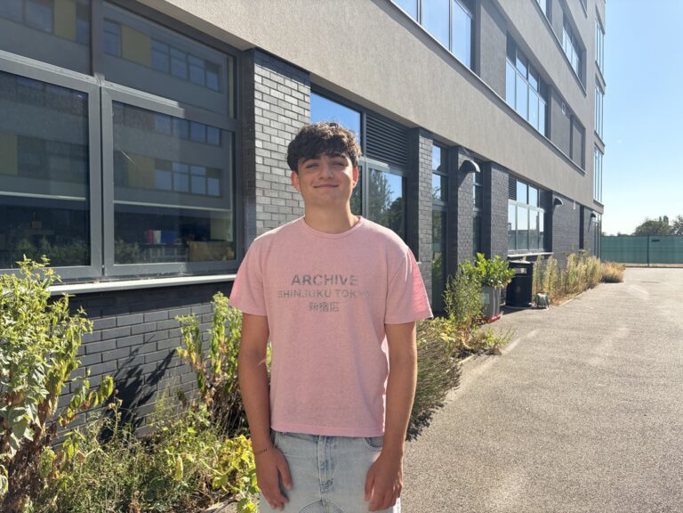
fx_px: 513
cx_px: 342
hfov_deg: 67.3
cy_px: 256
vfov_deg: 53.1
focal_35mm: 26
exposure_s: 1/2538
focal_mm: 5.96
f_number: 1.6
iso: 64
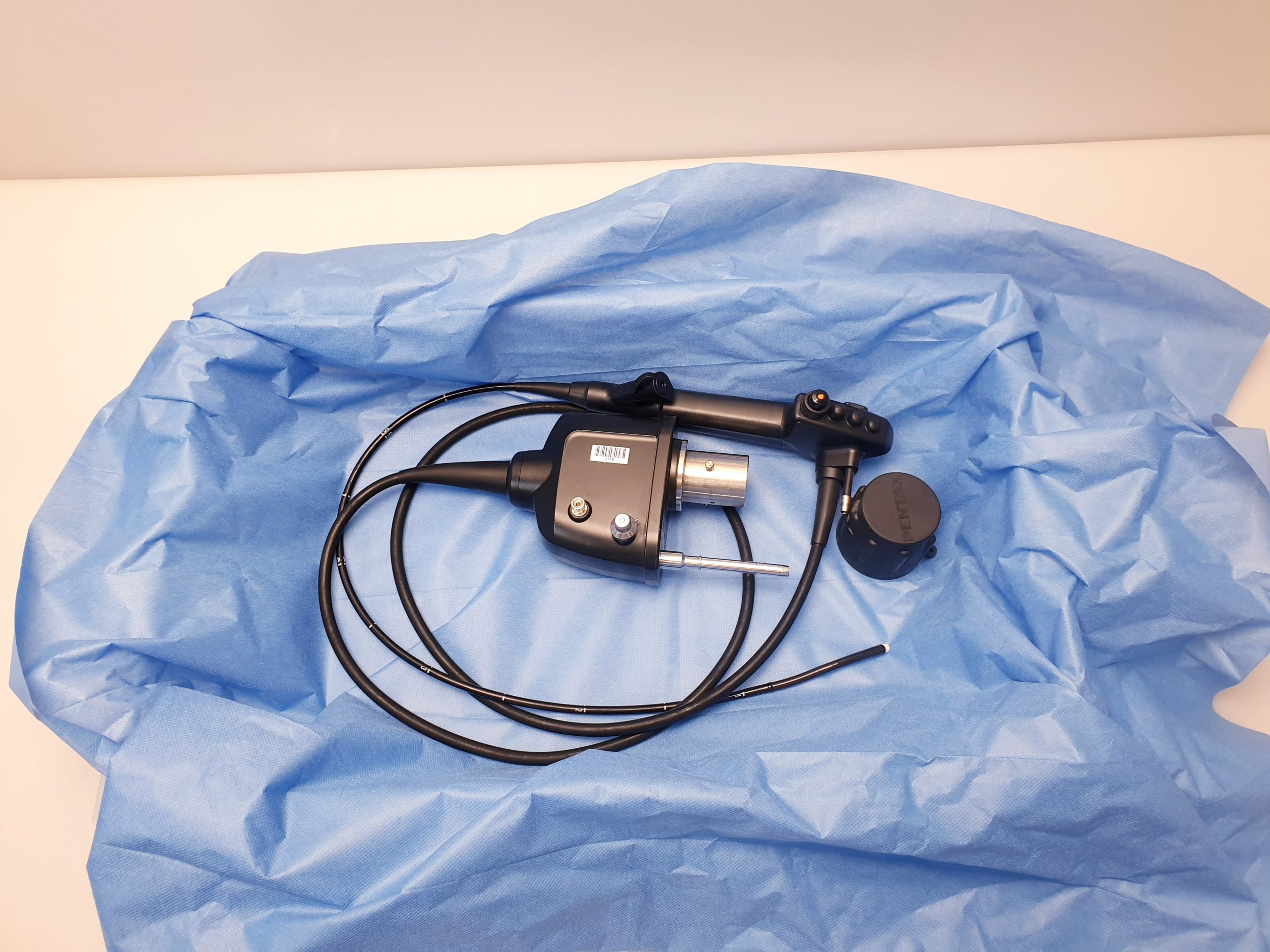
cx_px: 635
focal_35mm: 26
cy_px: 476
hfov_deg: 67.3
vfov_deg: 53.1
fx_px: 954
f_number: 2.4
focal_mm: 4.3
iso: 64
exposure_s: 1/50
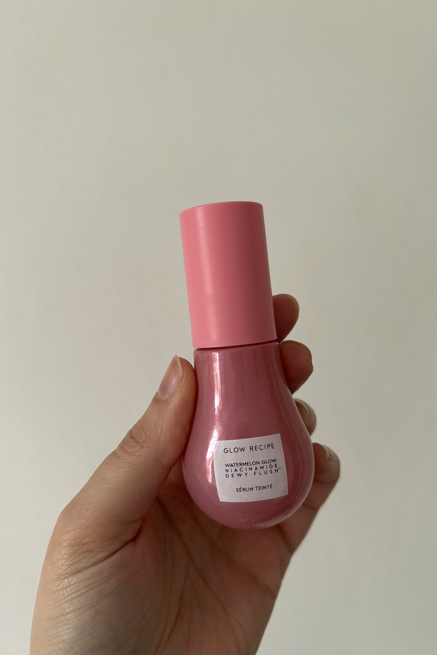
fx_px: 510
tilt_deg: -2.4
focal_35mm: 28
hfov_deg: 46.4
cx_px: 228
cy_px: 339
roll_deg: -2.2
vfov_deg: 65.5
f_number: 1.6
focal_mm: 5.96
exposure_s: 1/121
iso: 80
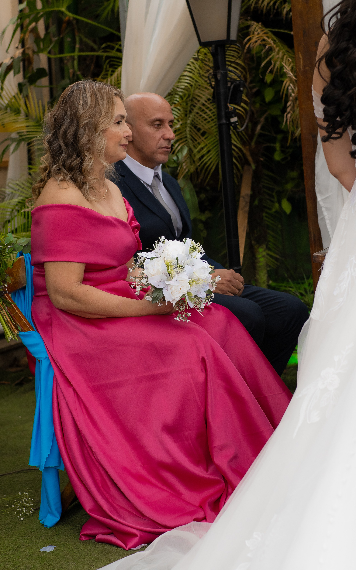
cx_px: 187
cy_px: 285
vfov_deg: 24.1
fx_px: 1335
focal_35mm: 86
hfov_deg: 15.2
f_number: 3.5
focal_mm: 56
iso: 500
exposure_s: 1/250
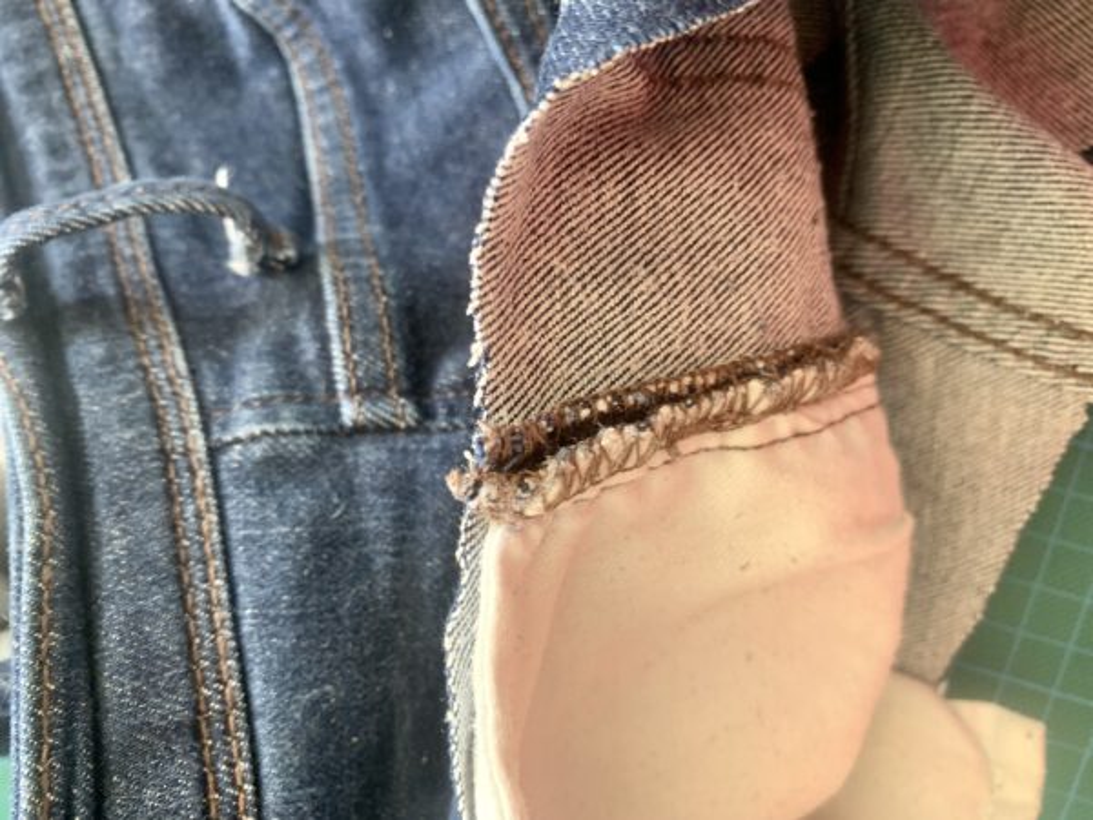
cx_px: 546
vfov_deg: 53.1
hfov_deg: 67.3
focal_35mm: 26
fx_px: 821
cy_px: 410
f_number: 1.8
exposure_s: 1/60
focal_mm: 4.25
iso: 160
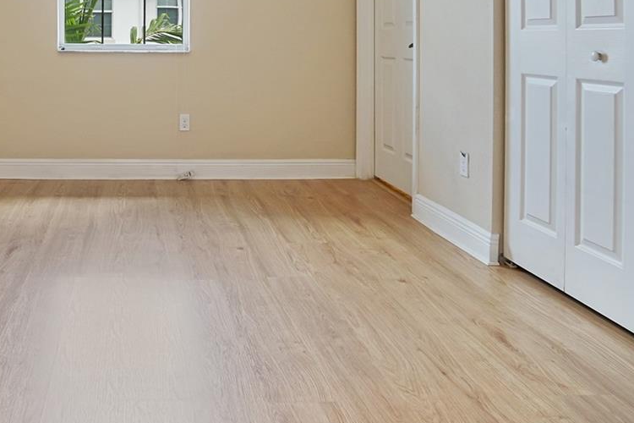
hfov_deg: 55.8
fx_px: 564
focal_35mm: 32
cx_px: 156
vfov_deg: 38.5
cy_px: 48
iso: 250
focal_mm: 10
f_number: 4
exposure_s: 1/40
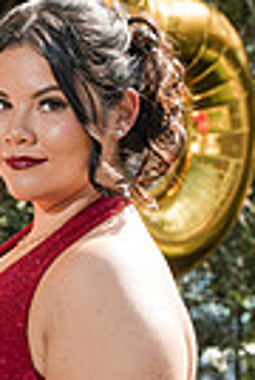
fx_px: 2759
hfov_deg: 5.2
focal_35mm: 261
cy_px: 357
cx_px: -139
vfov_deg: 7.8
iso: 160
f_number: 5
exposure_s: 1/250
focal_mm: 78
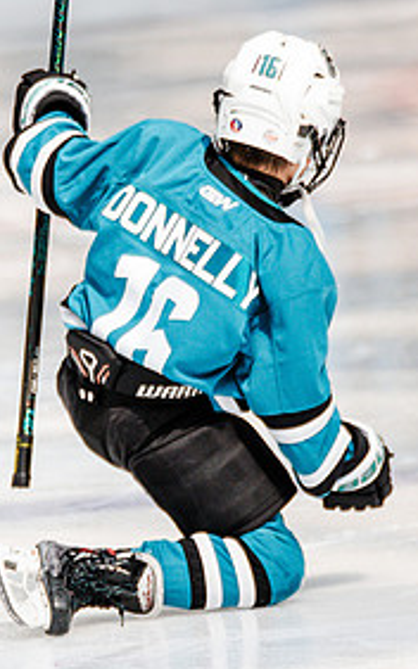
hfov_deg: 1.8
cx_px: 43
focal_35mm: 715
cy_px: 492
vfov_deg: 2.9
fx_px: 13046
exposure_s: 1/3200
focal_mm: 247
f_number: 3.2
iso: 1250
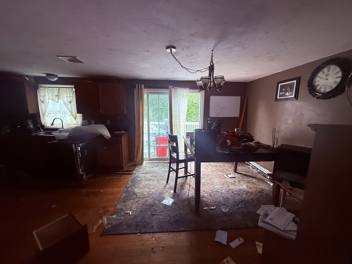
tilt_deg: -7.4
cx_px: 176
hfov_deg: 102.1
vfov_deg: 85.7
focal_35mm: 14
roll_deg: -0.7
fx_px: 142
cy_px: 132
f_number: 2.2
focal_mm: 2.22
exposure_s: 1/99
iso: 320
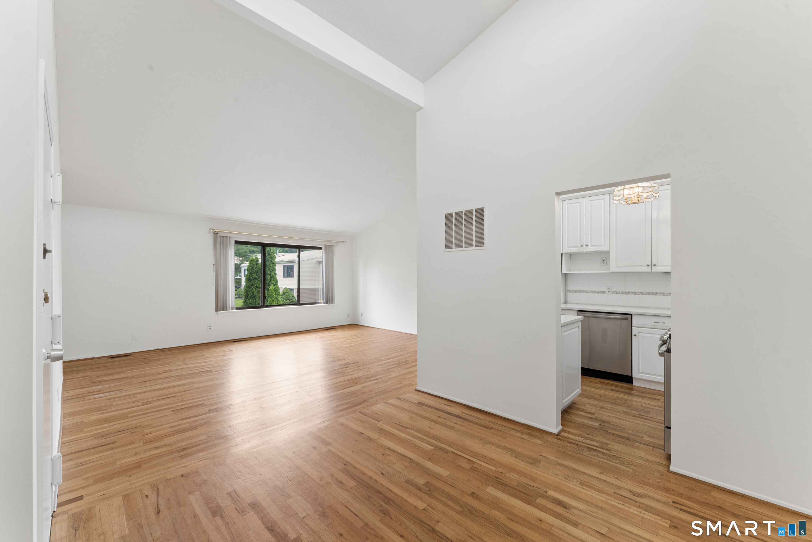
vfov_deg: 81.2
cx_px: 406
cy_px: 271
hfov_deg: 104.3
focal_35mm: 14
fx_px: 316
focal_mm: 14
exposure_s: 1/13
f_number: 13
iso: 400
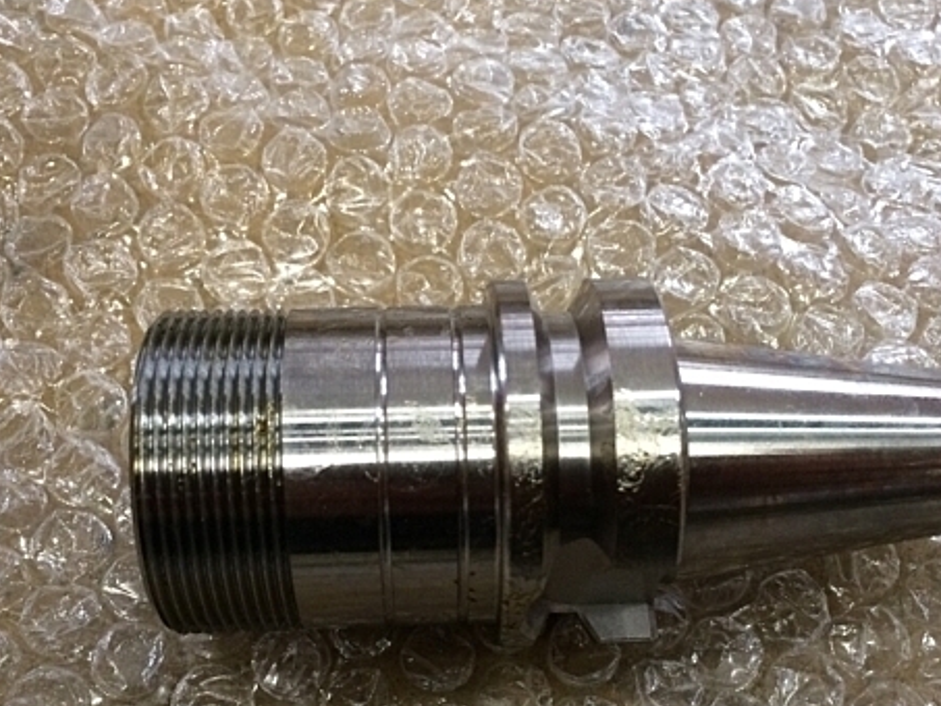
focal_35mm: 41
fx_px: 1115
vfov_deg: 34.8
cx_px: 501
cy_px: 476
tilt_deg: -64.9
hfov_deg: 45.7
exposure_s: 1/30
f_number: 2.2
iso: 160
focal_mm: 4.15
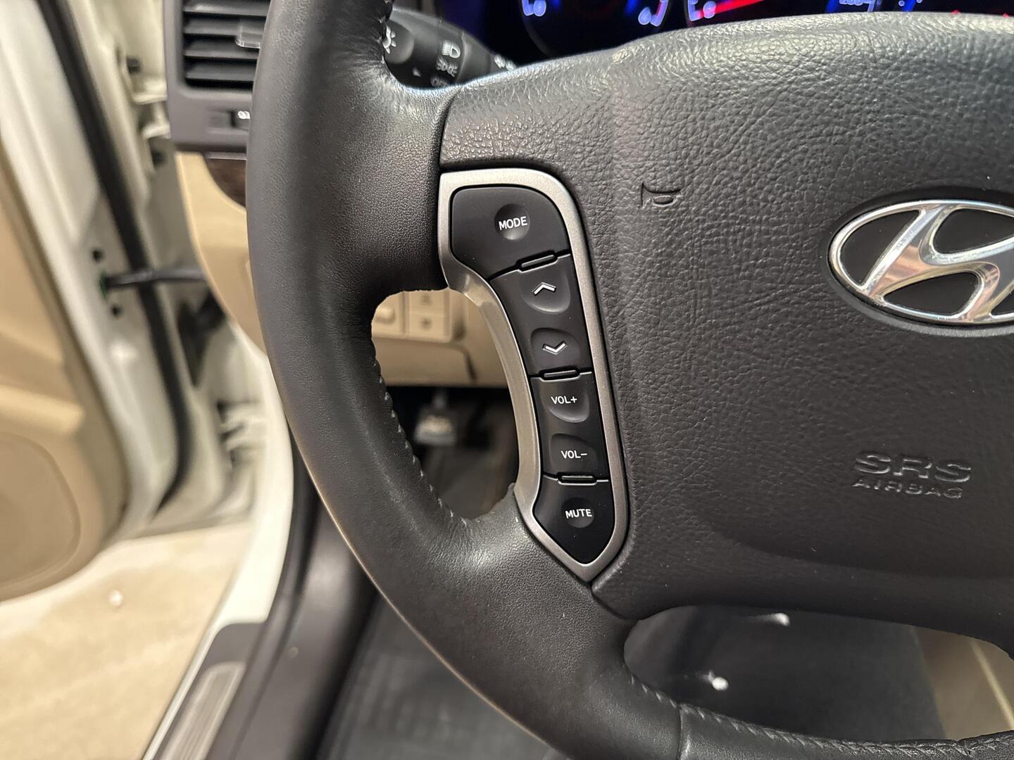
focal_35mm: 24
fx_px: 703
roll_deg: -2.9
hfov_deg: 71.6
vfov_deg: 56.8
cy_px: 380
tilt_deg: -40.3
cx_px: 507
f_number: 1.78
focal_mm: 6.76
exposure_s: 1/50
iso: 640
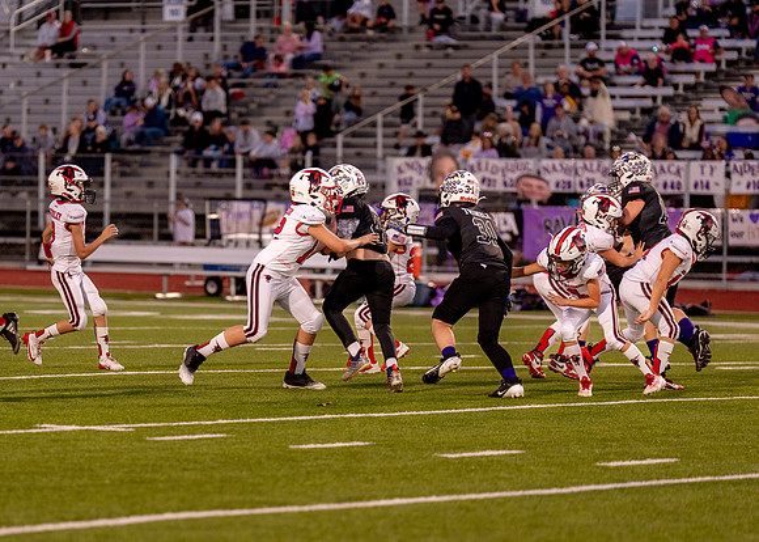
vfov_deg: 6.8
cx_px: 274
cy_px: 345
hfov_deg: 9.5
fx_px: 4542
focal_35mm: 211
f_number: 2.8
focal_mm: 157
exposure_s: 1/1000
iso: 1600
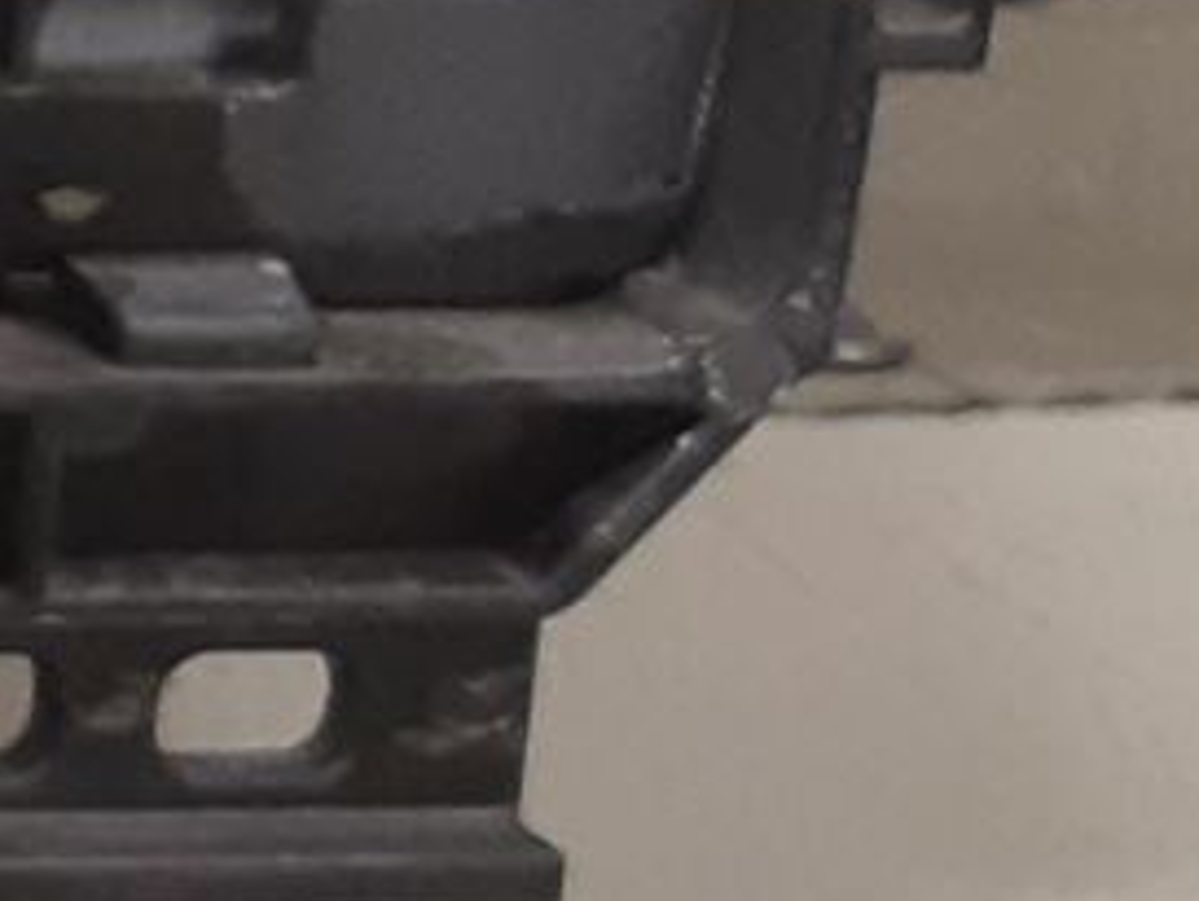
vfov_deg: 7.6
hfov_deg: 7.9
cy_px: 149
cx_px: -3026
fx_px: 6757
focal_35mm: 195
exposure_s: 1/50
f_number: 1.7
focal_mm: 3.93
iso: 160
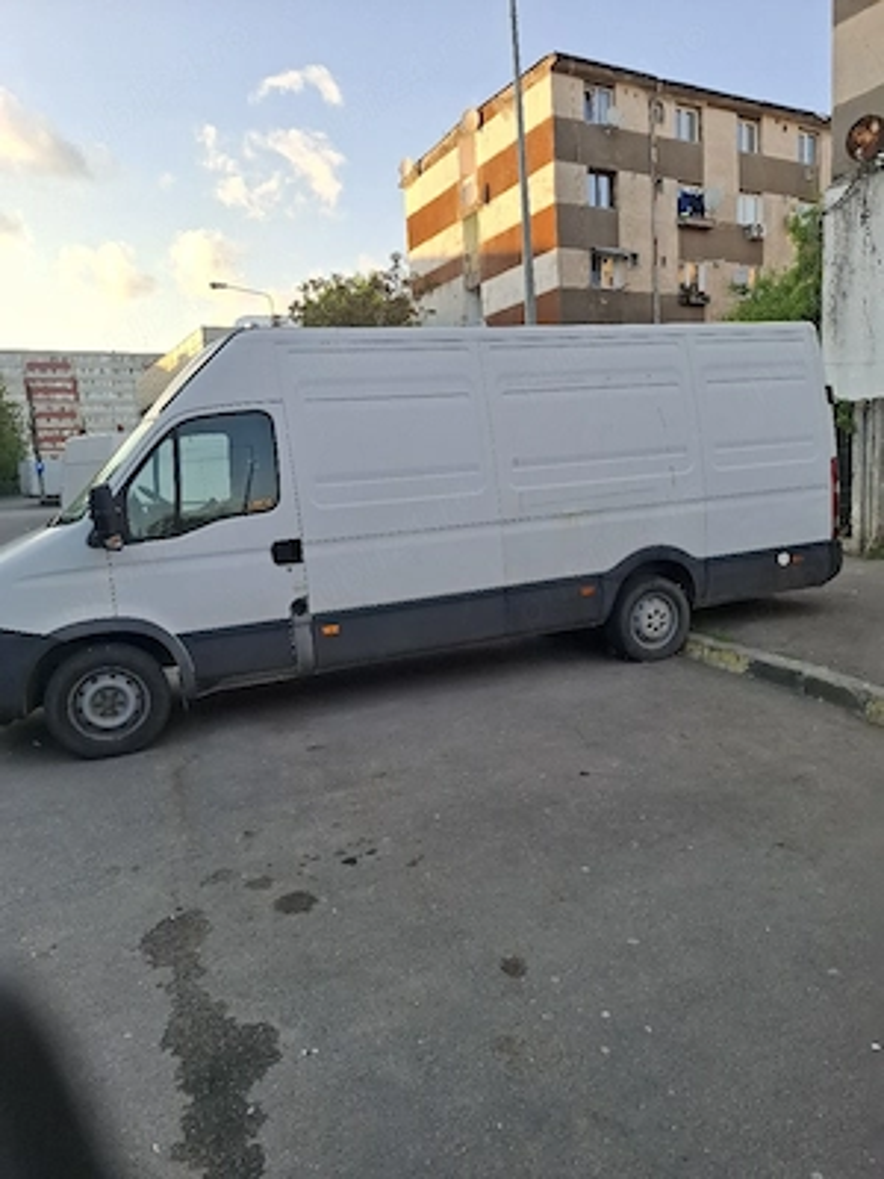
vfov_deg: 73.9
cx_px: 442
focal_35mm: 23
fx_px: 783
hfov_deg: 58.9
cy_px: 590
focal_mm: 5.54
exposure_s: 1/588
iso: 50
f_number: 1.8
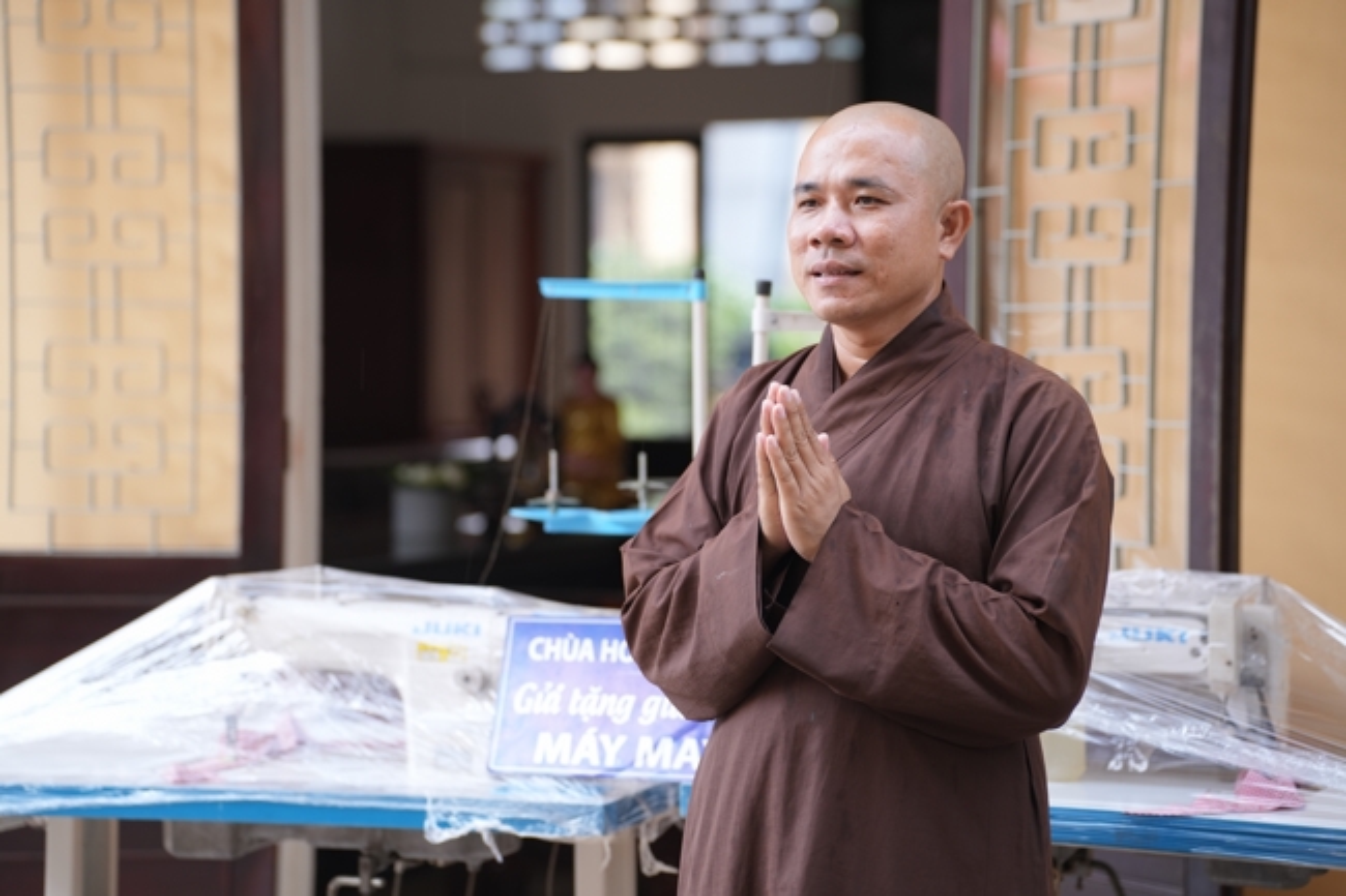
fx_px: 3401
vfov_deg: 15.0
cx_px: 673
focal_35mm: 91
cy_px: 448
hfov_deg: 22.4
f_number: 2.8
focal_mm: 91
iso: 400
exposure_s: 1/100
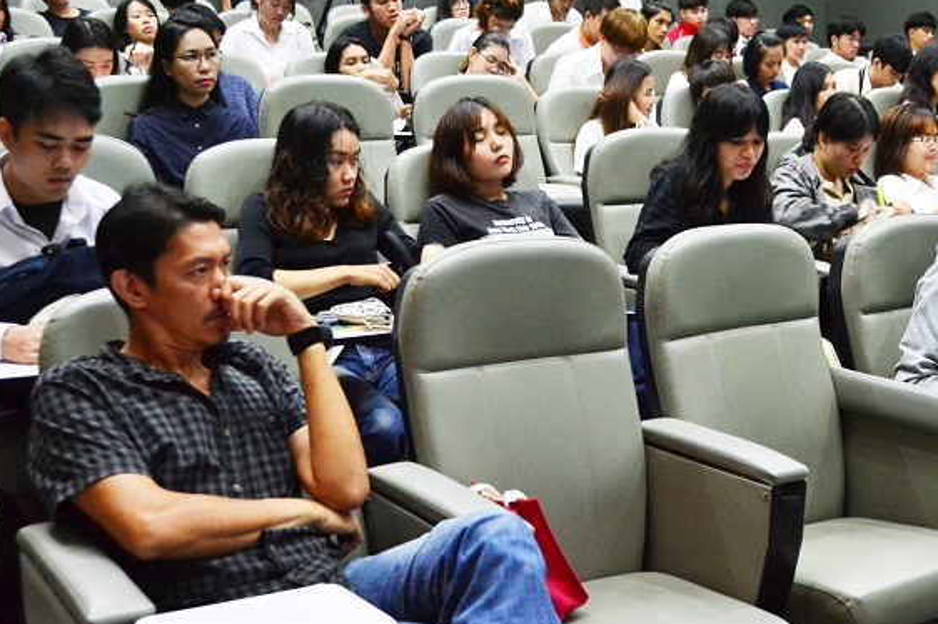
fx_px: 1224
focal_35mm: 47
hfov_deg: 41.8
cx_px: 551
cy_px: 373
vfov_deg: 28.6
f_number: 4
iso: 1600
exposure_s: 1/30
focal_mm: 22
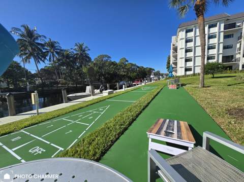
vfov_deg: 89.8
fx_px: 92
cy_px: 91
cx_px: 122
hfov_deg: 106.2
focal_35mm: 13
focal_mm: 2.2
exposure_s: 1/2572
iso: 50
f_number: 2.2
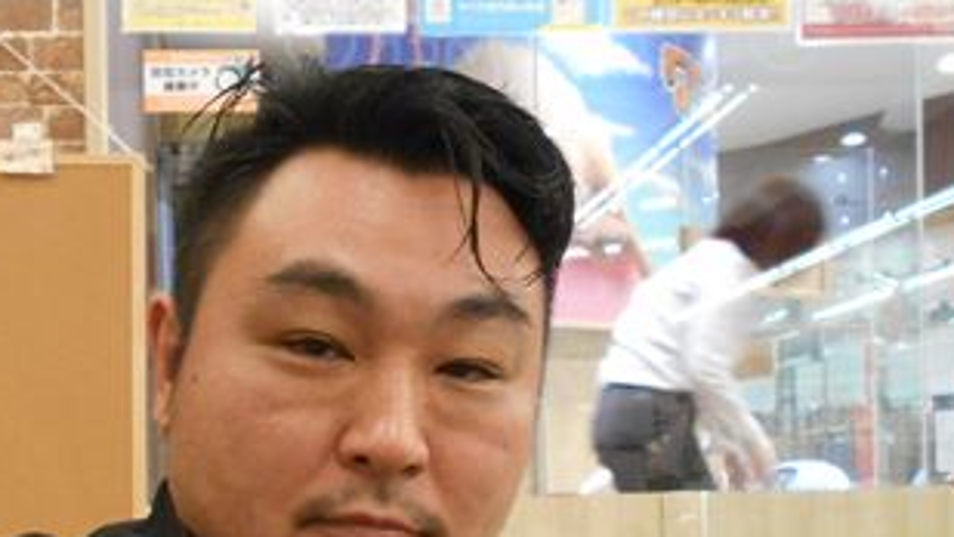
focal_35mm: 55
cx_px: 293
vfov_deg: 21.2
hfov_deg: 37.3
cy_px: 522
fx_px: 1392
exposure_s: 1/30
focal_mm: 4.6
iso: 320
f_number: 3.2
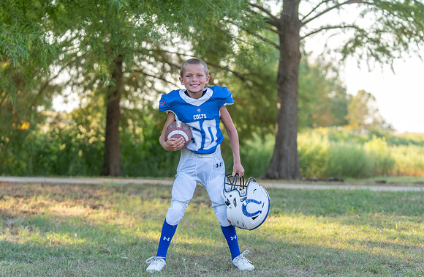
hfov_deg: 24.6
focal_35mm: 83
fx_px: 971
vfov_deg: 16.2
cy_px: 132
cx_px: 219
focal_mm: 74
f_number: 2.8
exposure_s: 1/320
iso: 160
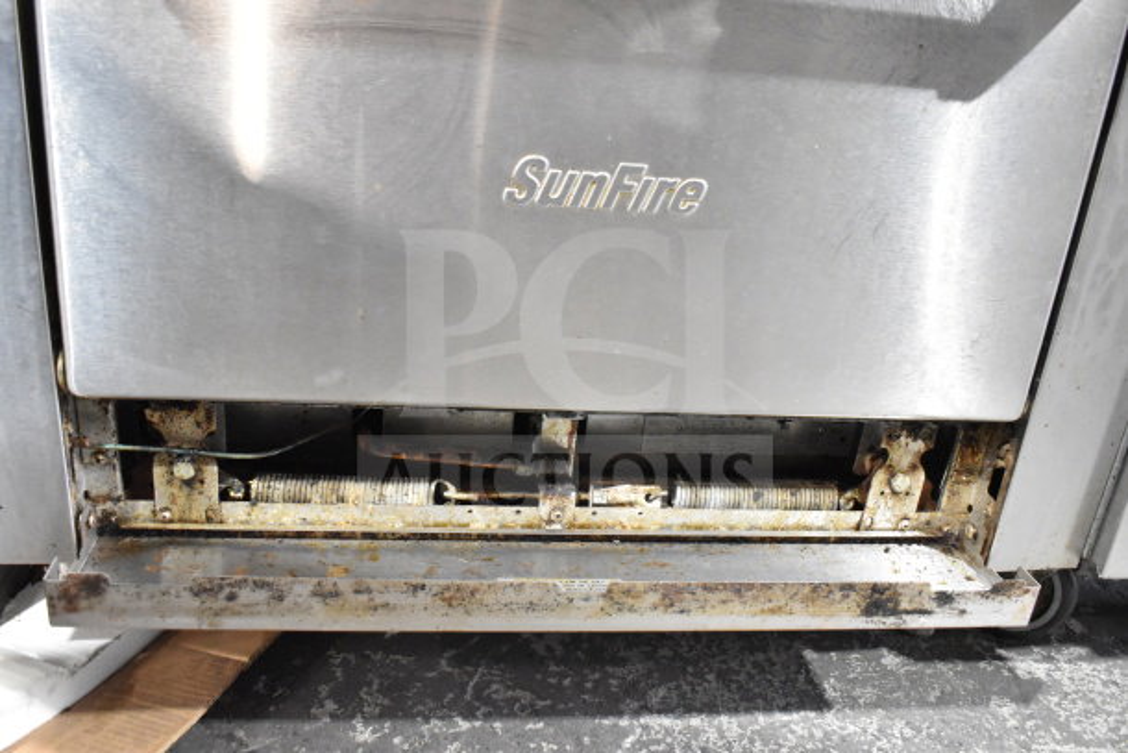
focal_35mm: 33
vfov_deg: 40.0
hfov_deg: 57.2
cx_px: 564
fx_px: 1034
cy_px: 376
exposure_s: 1/100
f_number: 5
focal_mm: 22
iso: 6400
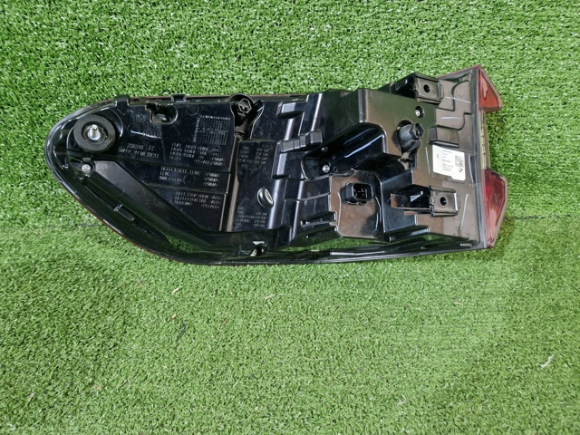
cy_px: 218
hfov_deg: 73.9
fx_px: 385
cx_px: 290
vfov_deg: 58.9
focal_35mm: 23
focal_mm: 5.4
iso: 500
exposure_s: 1/50
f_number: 1.8
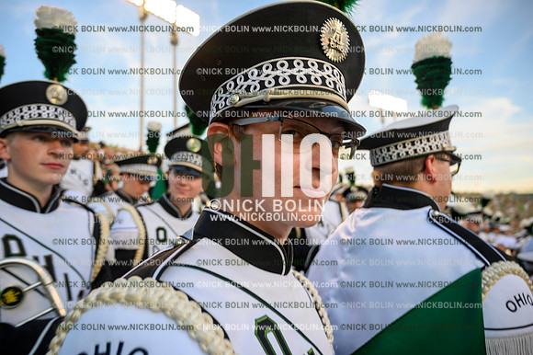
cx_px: 266
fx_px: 355
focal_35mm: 24
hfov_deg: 73.8
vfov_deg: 53.1
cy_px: 178
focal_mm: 24
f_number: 4
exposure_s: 1/50
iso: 100
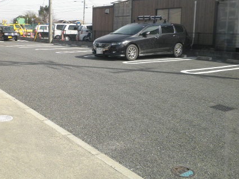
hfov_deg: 46.8
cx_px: 72
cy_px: 70
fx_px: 269
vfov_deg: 36.6
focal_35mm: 39
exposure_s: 1/100
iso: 64
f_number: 7.9
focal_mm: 4.7
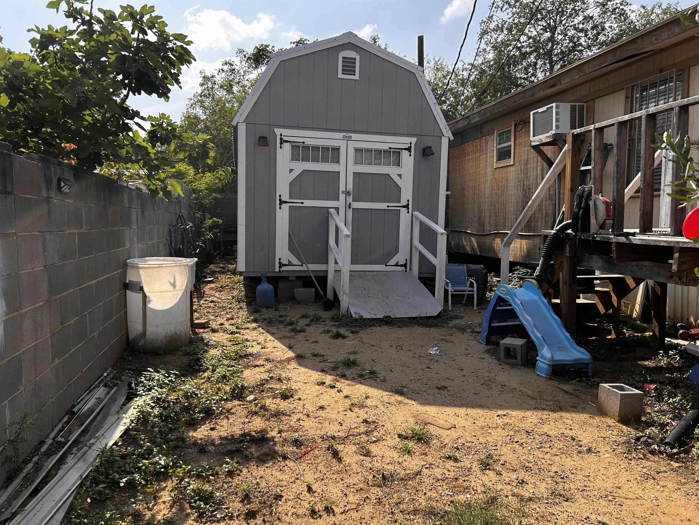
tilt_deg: -5.0
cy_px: 262
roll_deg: +0.1
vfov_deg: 53.1
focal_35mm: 26
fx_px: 525
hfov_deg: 67.3
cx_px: 350
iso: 50
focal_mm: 5.7
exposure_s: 1/2457
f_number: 1.5
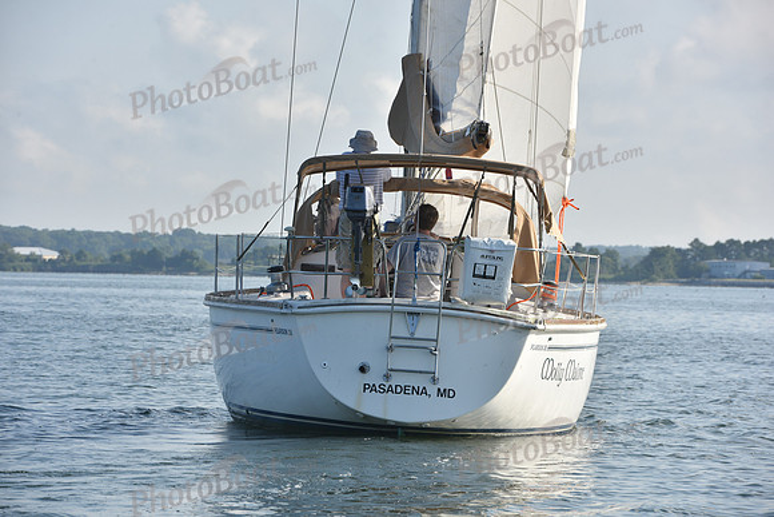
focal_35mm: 200
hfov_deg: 10.3
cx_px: 387
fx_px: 4301
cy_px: 258
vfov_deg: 6.9
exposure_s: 1/640
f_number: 11
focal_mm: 200
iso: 320
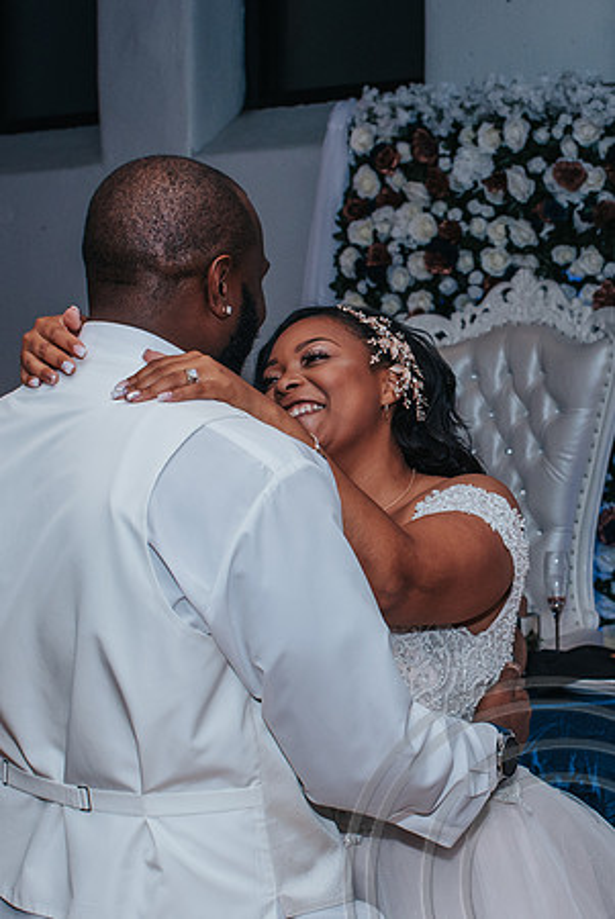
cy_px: 459
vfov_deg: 29.0
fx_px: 1777
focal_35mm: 70
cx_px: 506
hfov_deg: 19.4
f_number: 5.6
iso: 640
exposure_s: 1/200
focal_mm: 35
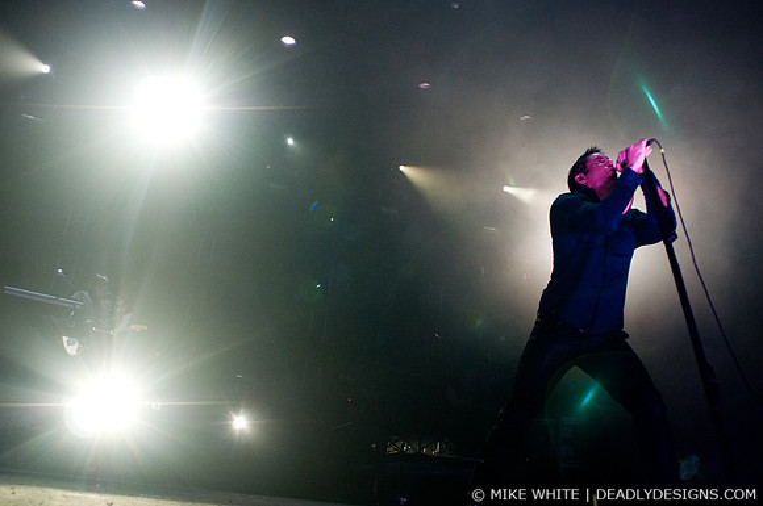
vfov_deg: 43.5
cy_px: 253
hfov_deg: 62.0
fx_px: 635
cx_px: 382
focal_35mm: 30
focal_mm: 20
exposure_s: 1/80
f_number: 3.2
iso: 1000
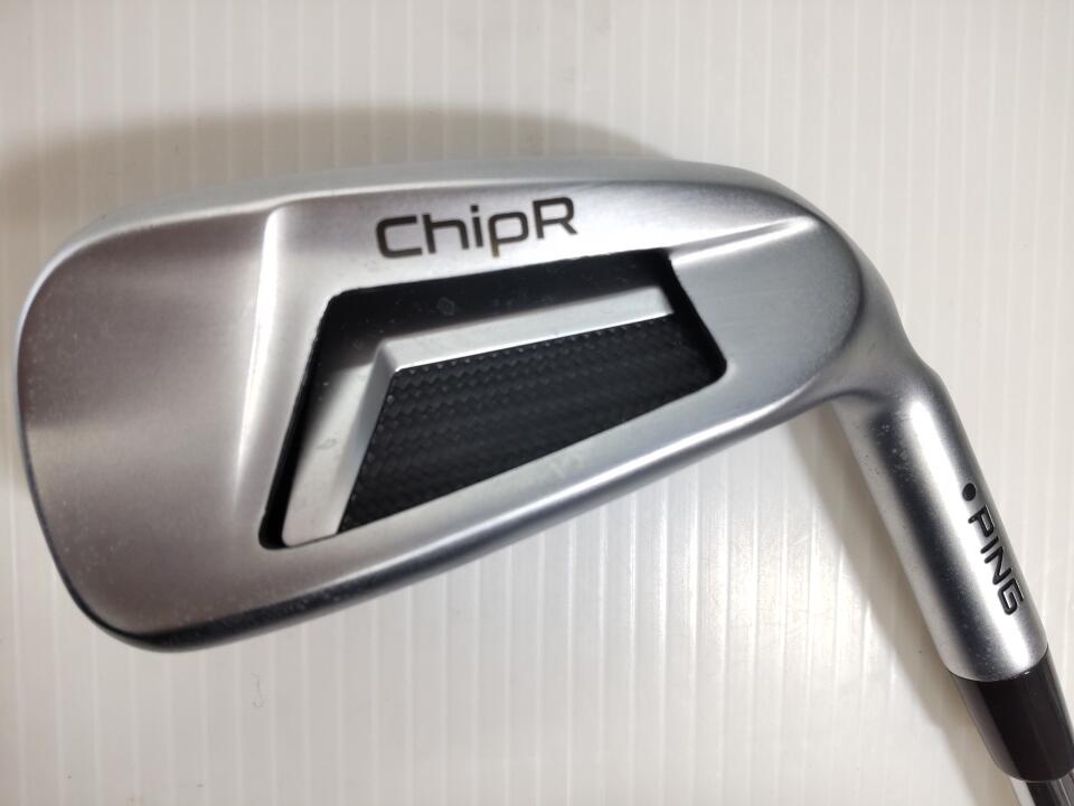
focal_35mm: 24
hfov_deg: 71.6
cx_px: 537
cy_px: 403
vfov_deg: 56.8
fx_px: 745
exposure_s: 1/50
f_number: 2
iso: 77
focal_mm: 3.43
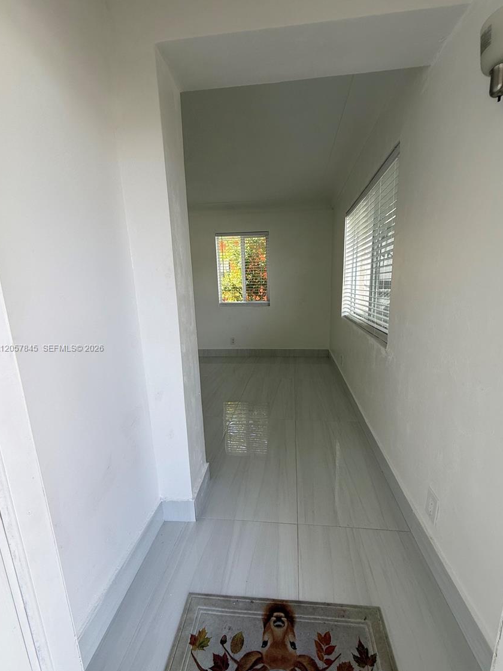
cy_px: 349
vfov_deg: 98.1
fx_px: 291
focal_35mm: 15
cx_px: 262
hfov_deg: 81.7
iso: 50
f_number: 2.2
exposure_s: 1/133
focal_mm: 2.22
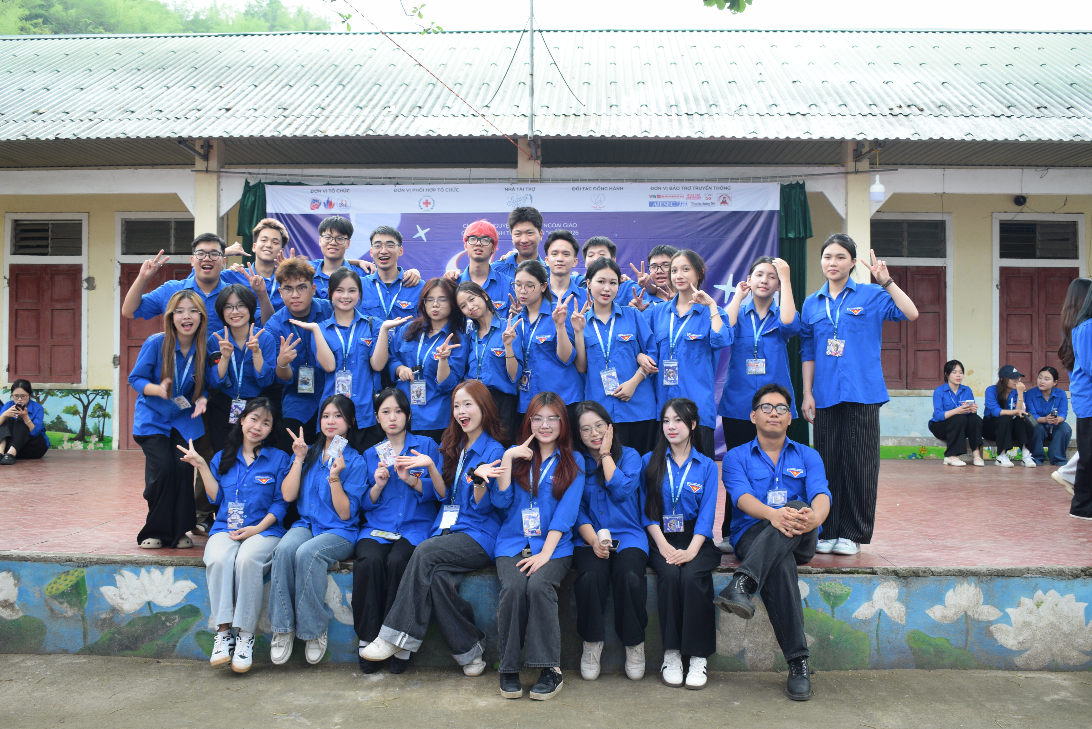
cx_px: 546
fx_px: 1138
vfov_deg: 35.5
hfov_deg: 51.3
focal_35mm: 38
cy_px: 364
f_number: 5
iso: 400
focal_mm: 25
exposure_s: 1/100
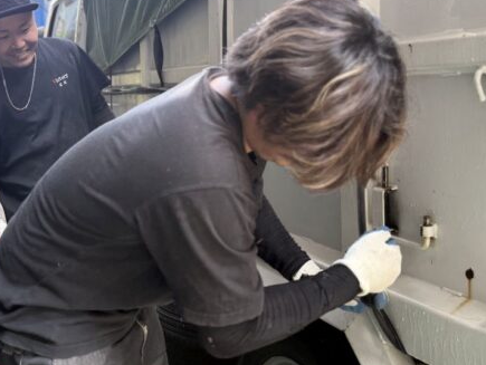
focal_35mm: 43
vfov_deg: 33.6
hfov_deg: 43.6
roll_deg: -1.6
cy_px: 149
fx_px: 604
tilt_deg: -5.7
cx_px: 191
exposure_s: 1/108
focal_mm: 6.76
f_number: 1.78
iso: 200
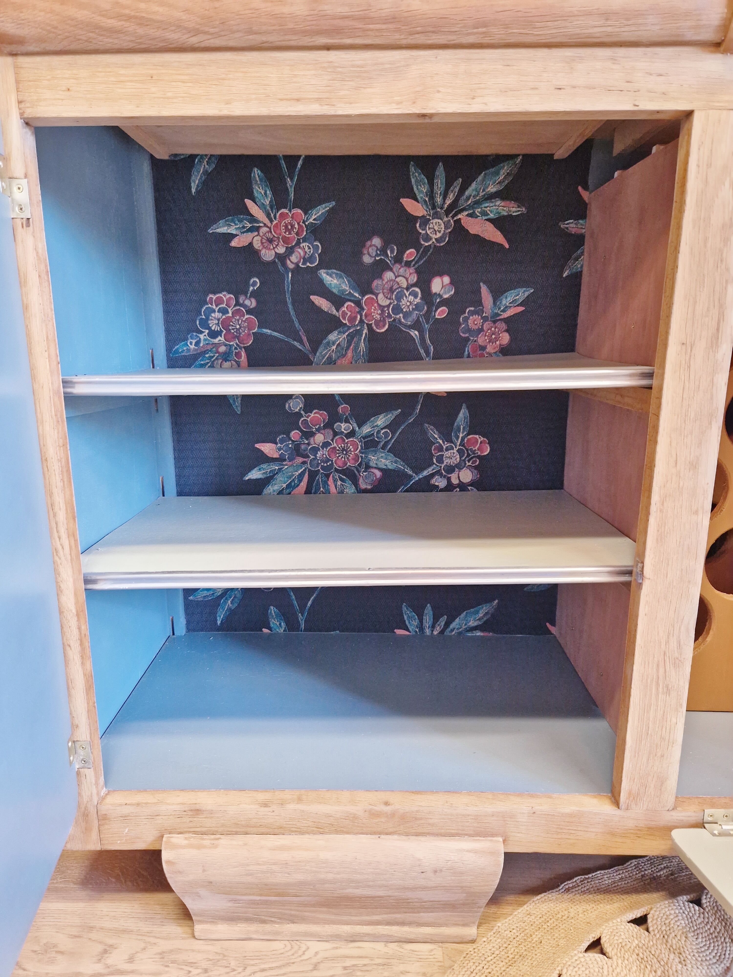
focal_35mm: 23
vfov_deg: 73.9
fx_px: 649
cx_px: 366
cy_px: 488
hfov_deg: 58.9
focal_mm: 5.4
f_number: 1.8
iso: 800
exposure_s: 1/100
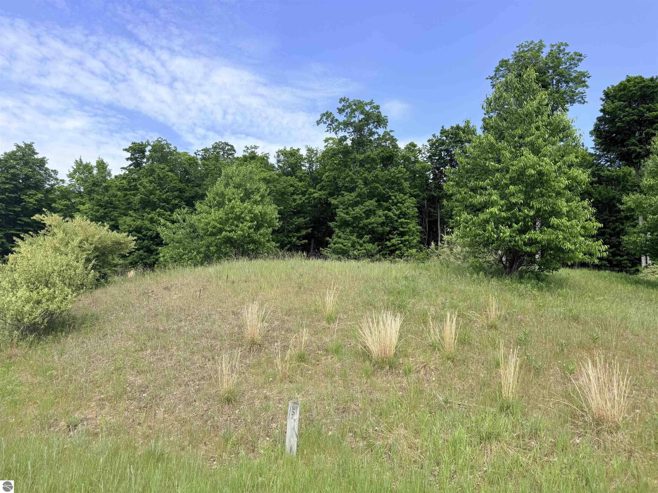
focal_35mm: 24
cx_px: 329
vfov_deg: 56.8
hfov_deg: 71.6
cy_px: 246
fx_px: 456
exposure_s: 1/2801
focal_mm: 6.76
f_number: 1.78
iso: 80
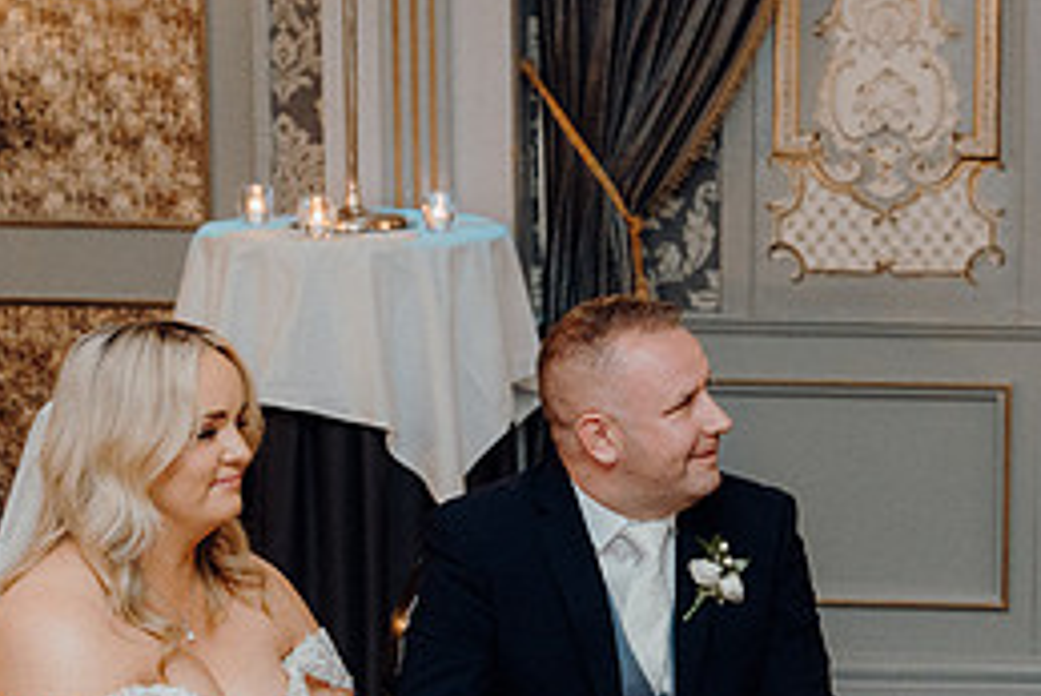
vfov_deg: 10.5
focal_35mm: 130
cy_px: 537
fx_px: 3761
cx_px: 989
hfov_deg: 15.5
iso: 2500
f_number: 3.5
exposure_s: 1/160
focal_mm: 58
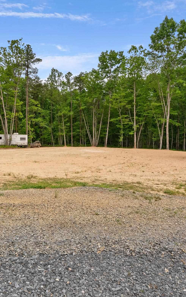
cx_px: 55
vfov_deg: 70.3
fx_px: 211
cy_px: 140
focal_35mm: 26
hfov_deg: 46.5
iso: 800
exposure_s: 1/500
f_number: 8
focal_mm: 16
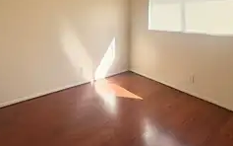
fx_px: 159
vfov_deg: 46.9
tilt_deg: -4.9
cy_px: 32
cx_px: 128
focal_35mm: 25
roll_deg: -0.1
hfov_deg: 72.4
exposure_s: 1/250
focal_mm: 2.22
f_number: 2.2
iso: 50
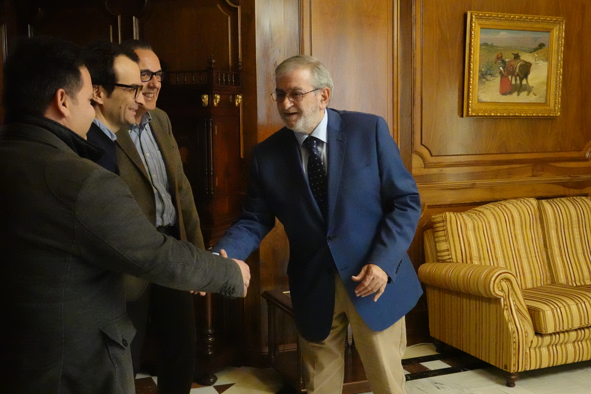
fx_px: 788
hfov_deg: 41.1
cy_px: 197
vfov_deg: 28.1
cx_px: 296
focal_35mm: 48
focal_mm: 17.88
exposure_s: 1/400
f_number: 4
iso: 6400
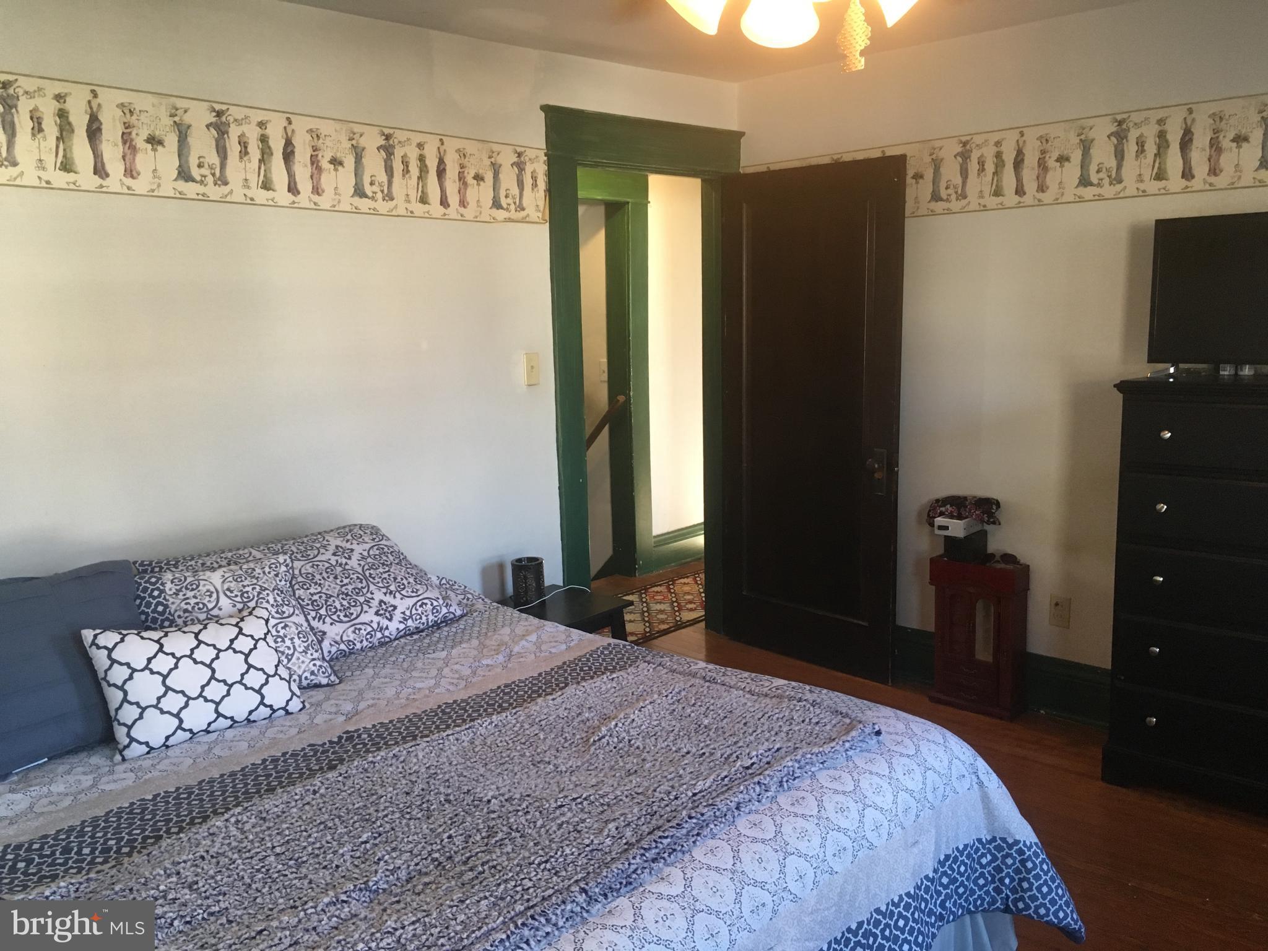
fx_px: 1062
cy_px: 476
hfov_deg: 61.7
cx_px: 634
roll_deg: -0.1
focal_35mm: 29
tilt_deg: -10.5
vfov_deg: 48.2
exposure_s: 1/30
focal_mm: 4.15
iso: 125
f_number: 2.2
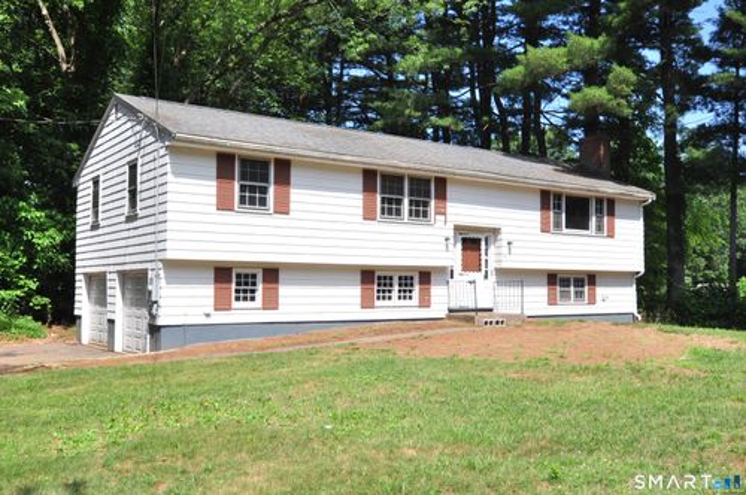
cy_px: 248
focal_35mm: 30
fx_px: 621
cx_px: 373
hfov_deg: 62.0
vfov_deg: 43.5
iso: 640
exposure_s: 1/1000
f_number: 8
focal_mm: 20
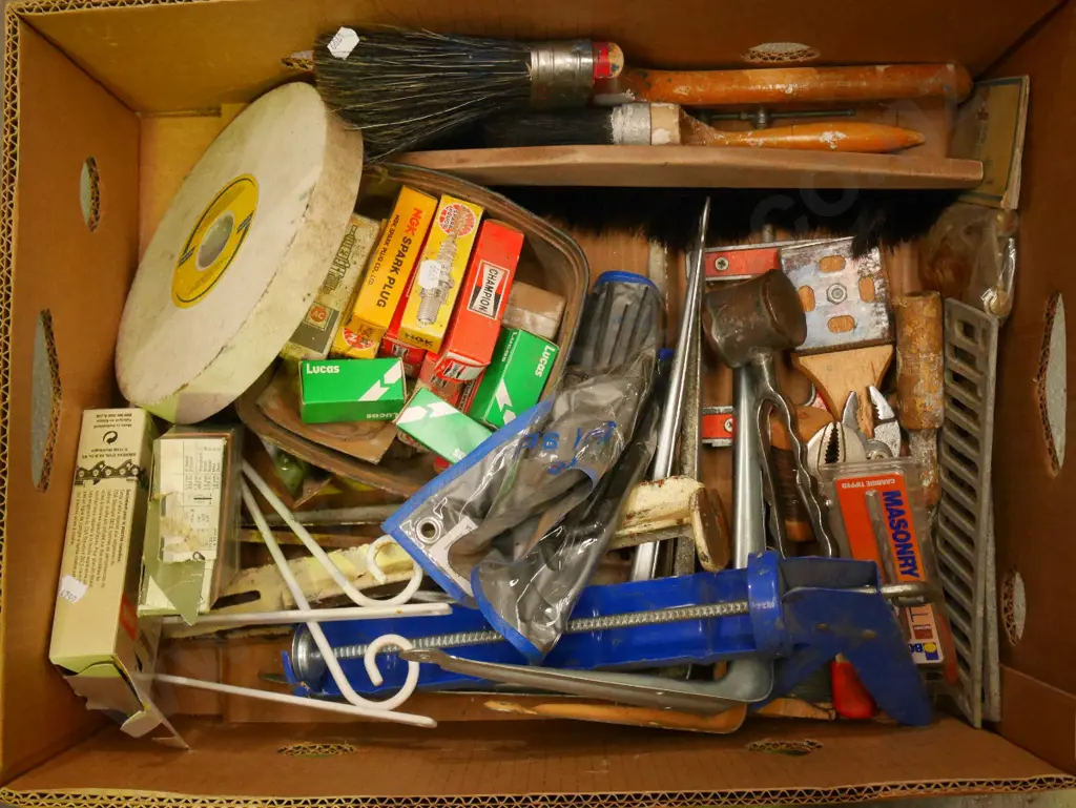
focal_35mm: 54
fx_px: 1679
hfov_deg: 35.5
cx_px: 538
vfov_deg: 27.1
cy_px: 404
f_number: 5.3
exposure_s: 1/125
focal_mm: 27
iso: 3200
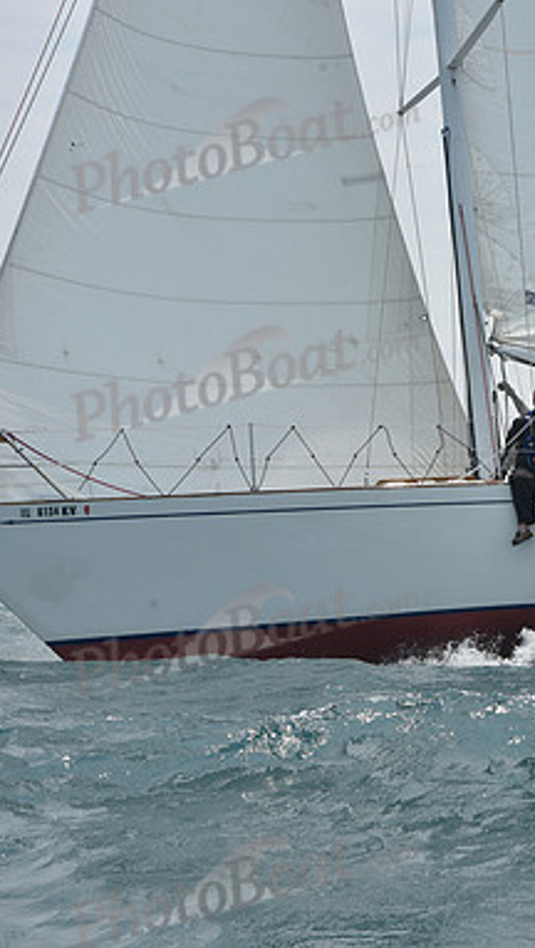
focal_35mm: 111
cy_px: 472
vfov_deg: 19.3
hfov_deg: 10.8
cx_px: 550
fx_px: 2794
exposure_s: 1/800
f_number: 11
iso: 250
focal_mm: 70
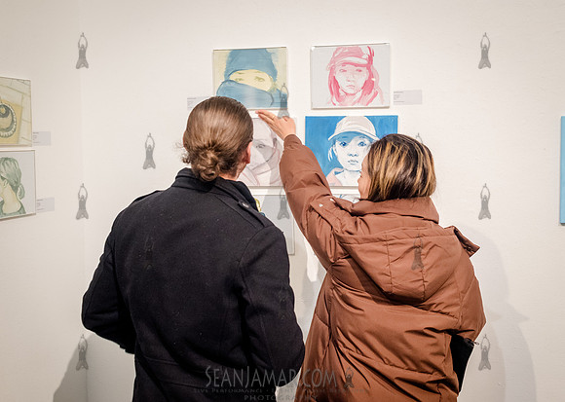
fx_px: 646
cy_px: 194
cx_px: 327
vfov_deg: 34.6
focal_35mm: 40
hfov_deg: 47.1
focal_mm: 35
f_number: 4
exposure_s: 1/250
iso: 5000
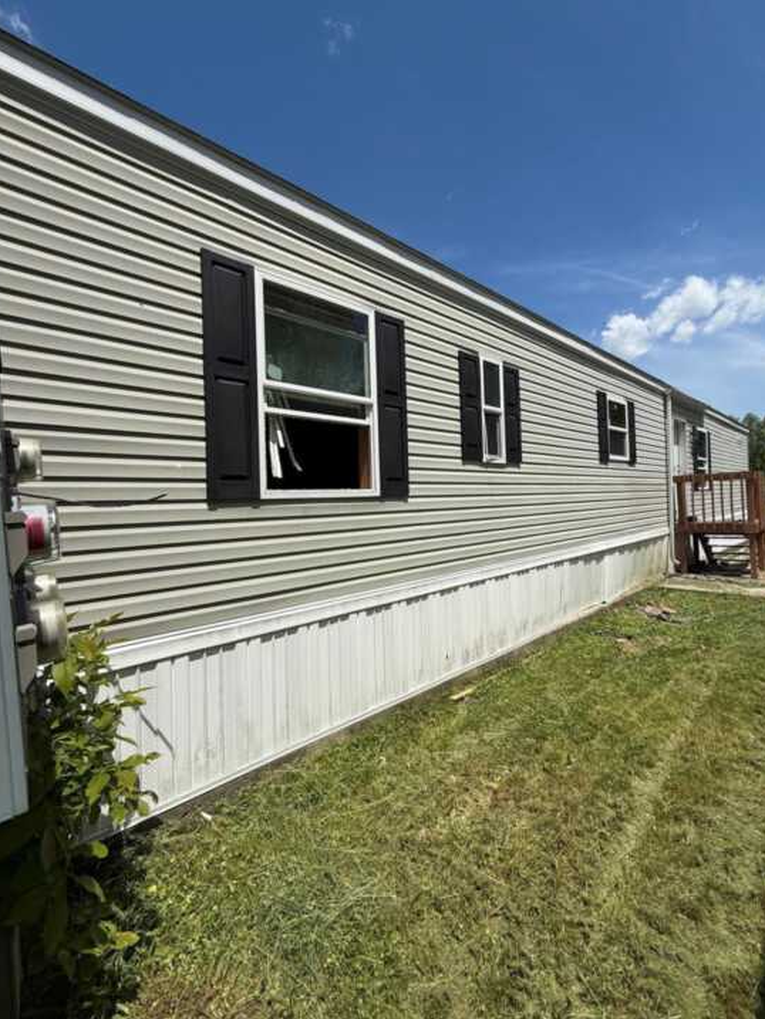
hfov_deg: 81.7
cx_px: 397
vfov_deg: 98.1
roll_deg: +0.8
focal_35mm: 15
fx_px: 442
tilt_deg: +1.6
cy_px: 499
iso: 50
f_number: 2.2
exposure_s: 1/4425
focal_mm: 2.22
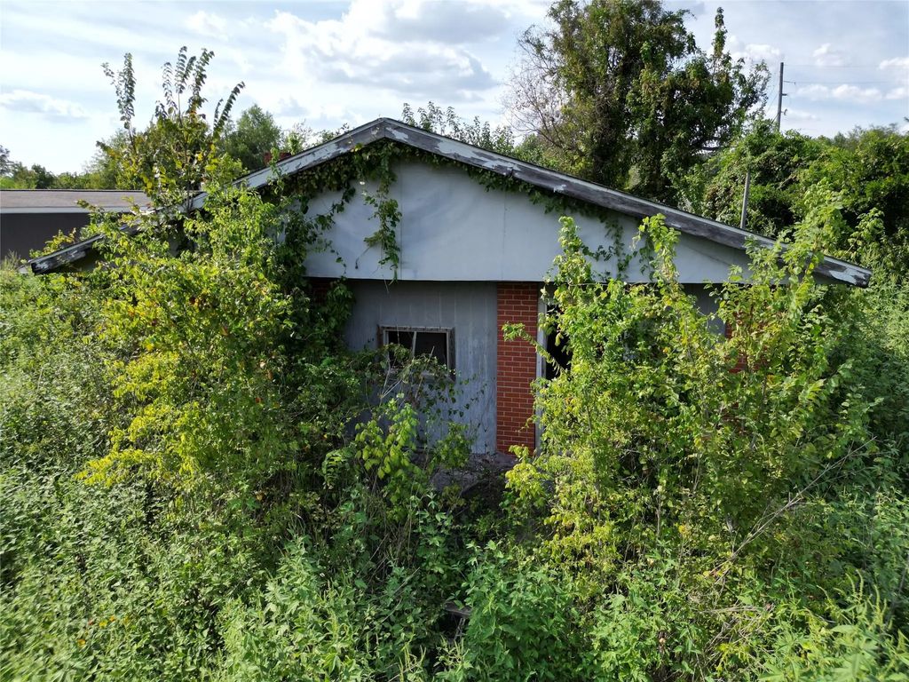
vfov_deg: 56.8
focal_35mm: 24
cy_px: 341
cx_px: 454
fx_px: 630
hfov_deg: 71.6
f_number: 1.7
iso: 100
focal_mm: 6.72
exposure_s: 1/2500
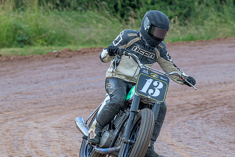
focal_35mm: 376
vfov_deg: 3.7
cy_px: 105
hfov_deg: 5.5
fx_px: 2453
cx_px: 174
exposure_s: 1/400
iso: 140
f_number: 4
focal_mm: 135
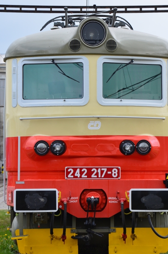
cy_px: 135
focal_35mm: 113
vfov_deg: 18.1
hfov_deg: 12.1
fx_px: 795
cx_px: 92
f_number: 8
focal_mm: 58
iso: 200
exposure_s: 1/160
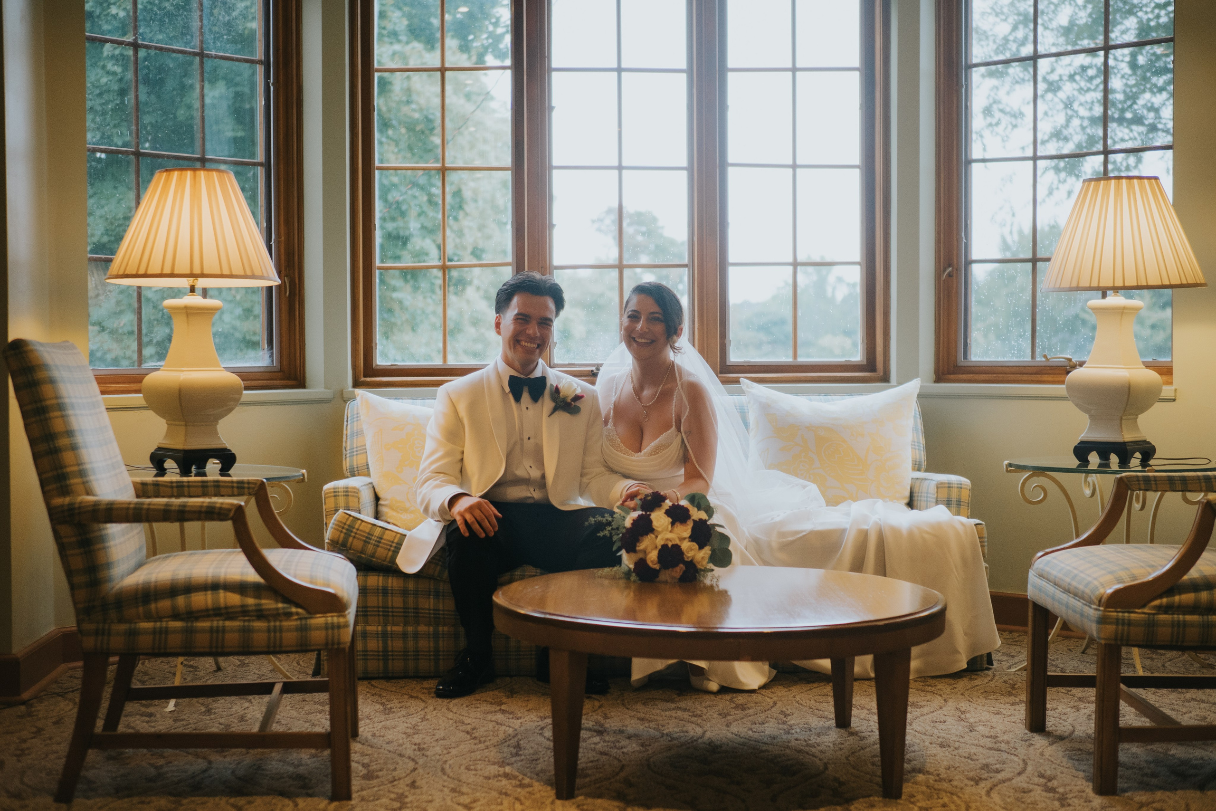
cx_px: 608
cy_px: 406
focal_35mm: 52
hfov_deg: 38.2
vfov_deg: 26.0
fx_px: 1757
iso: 640
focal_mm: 25
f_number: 1.2
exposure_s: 1/400
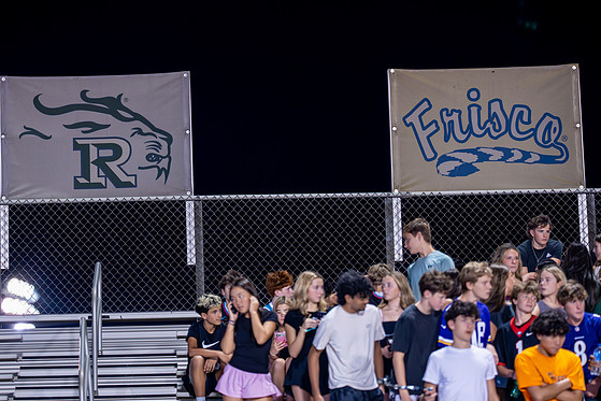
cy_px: 165
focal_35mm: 173
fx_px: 2889
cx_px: 275
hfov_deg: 11.9
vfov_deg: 7.9
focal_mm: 135
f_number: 1.8
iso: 1600
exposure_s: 1/640
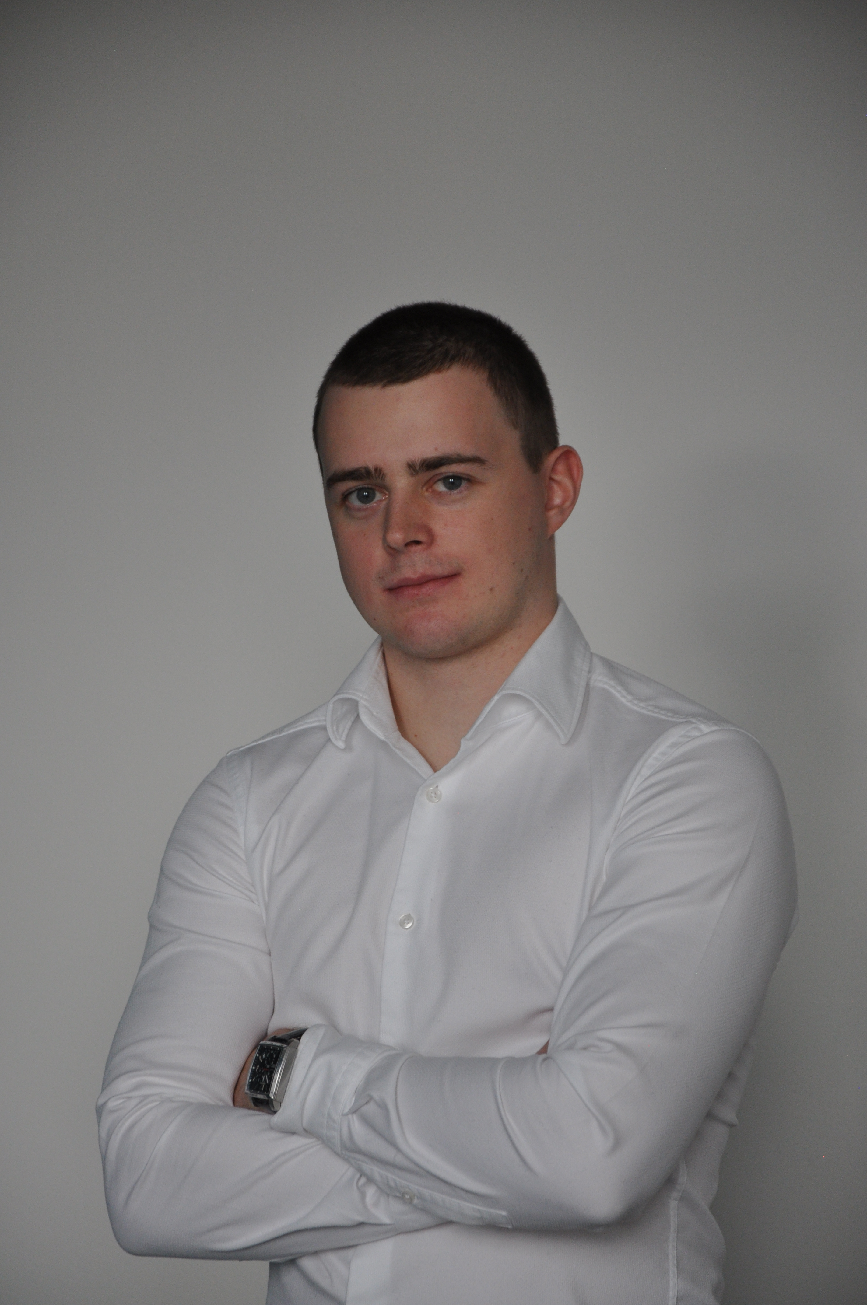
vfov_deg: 13.1
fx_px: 5704
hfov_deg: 8.7
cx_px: 434
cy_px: 652
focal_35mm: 158
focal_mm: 105
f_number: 5.6
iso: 640
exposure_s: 1/60
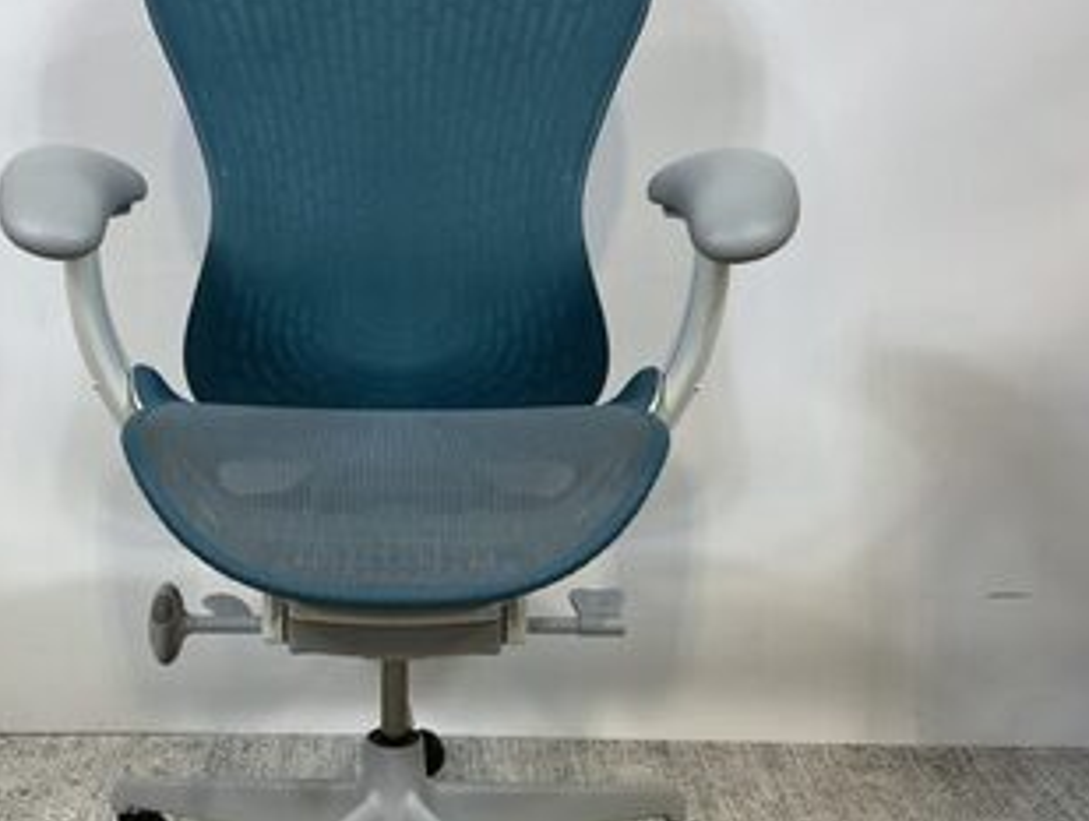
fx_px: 1481
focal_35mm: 47
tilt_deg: -15.2
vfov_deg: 30.9
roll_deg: -1.3
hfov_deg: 40.0
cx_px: 391
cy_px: 474
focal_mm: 3
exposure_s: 1/60
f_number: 1.8
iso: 40
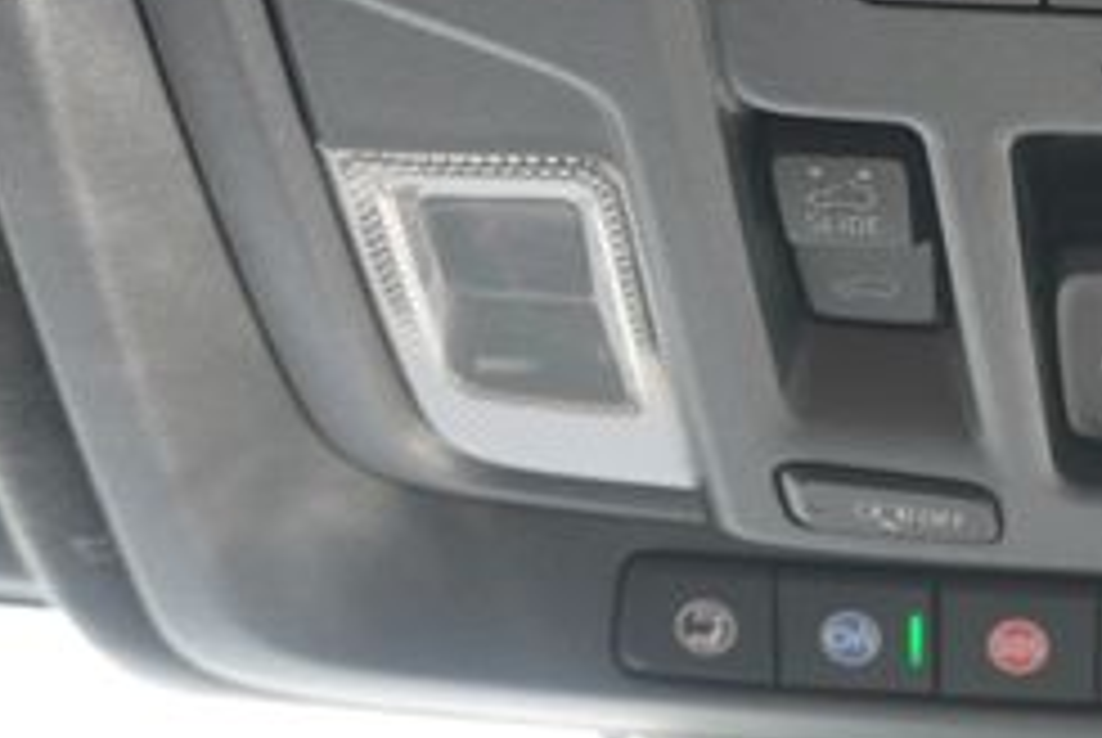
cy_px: 248
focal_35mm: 82
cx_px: 1102
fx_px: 2522
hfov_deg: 23.6
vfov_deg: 16.6
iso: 320
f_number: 4
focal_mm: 21
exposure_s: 1/60
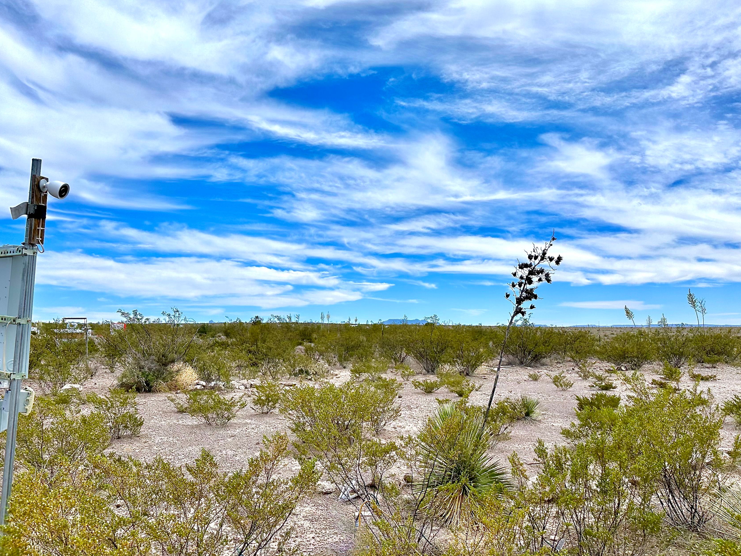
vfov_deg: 48.2
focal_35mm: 29
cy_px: 263
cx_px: 397
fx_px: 621
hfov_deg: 61.6
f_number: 1.78
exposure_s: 1/12048
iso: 80
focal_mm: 6.86
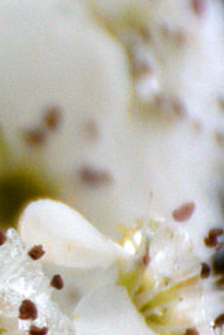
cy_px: 206
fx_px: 12851
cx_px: -393
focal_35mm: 1379
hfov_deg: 1.0
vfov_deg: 1.5
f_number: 5.6
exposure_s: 1/250
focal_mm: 140
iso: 400
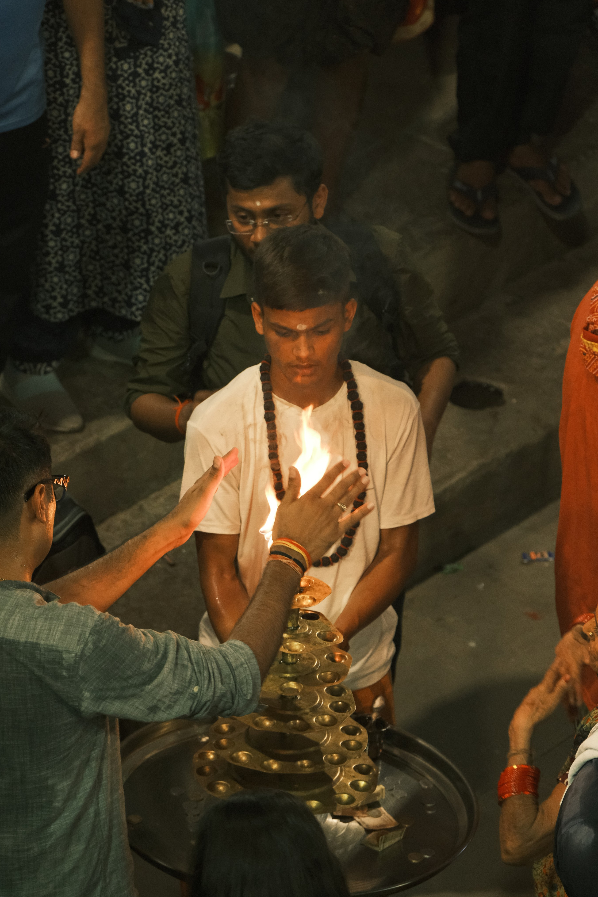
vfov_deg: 9.3
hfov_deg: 6.2
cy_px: 448
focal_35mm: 222
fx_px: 5532
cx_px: 298
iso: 3200
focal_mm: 147.6
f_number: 5
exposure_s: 1/125
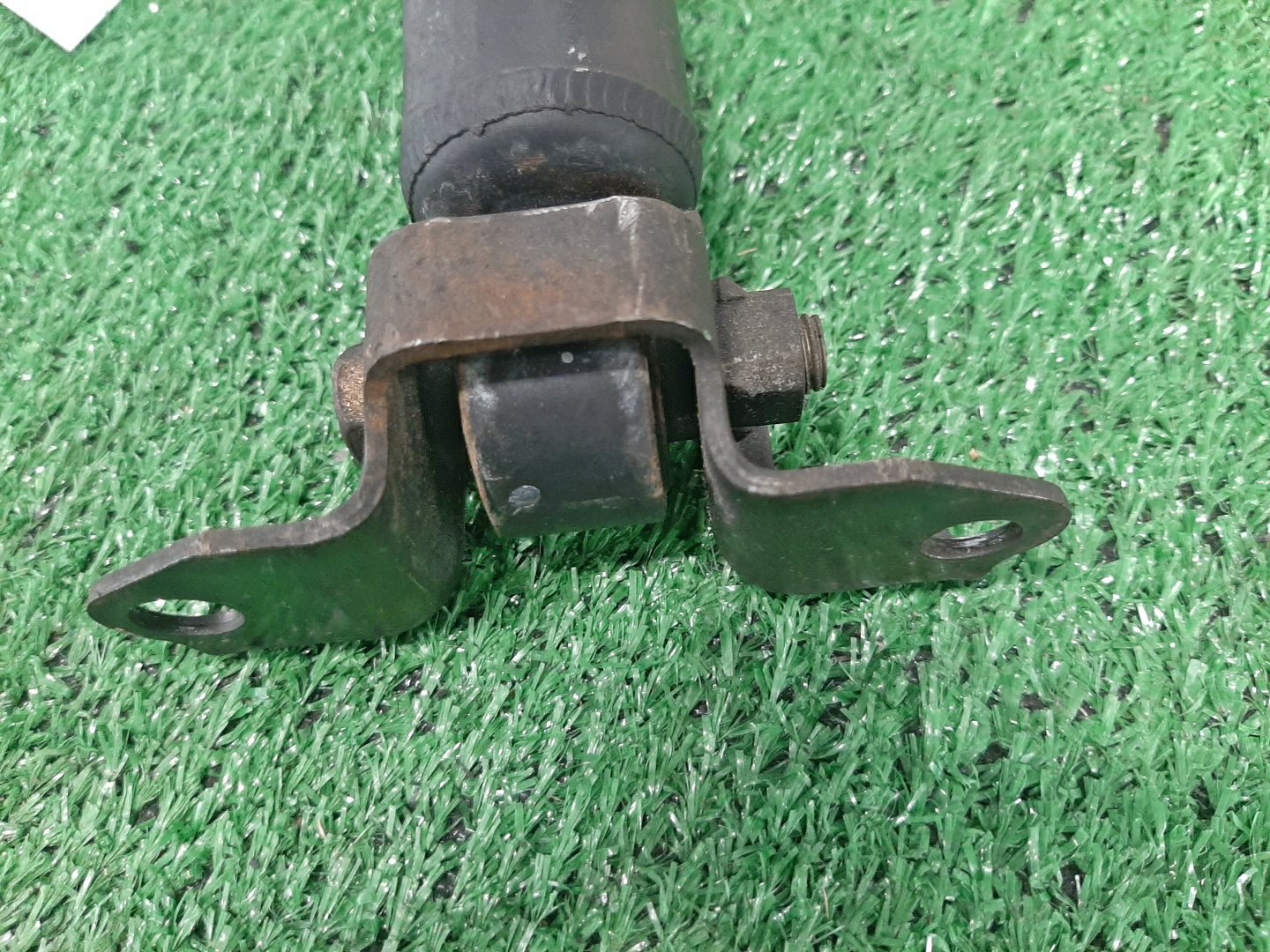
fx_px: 954
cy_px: 476
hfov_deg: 67.3
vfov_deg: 53.1
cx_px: 635
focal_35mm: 26
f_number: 1.7
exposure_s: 1/25
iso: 271
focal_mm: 3.93
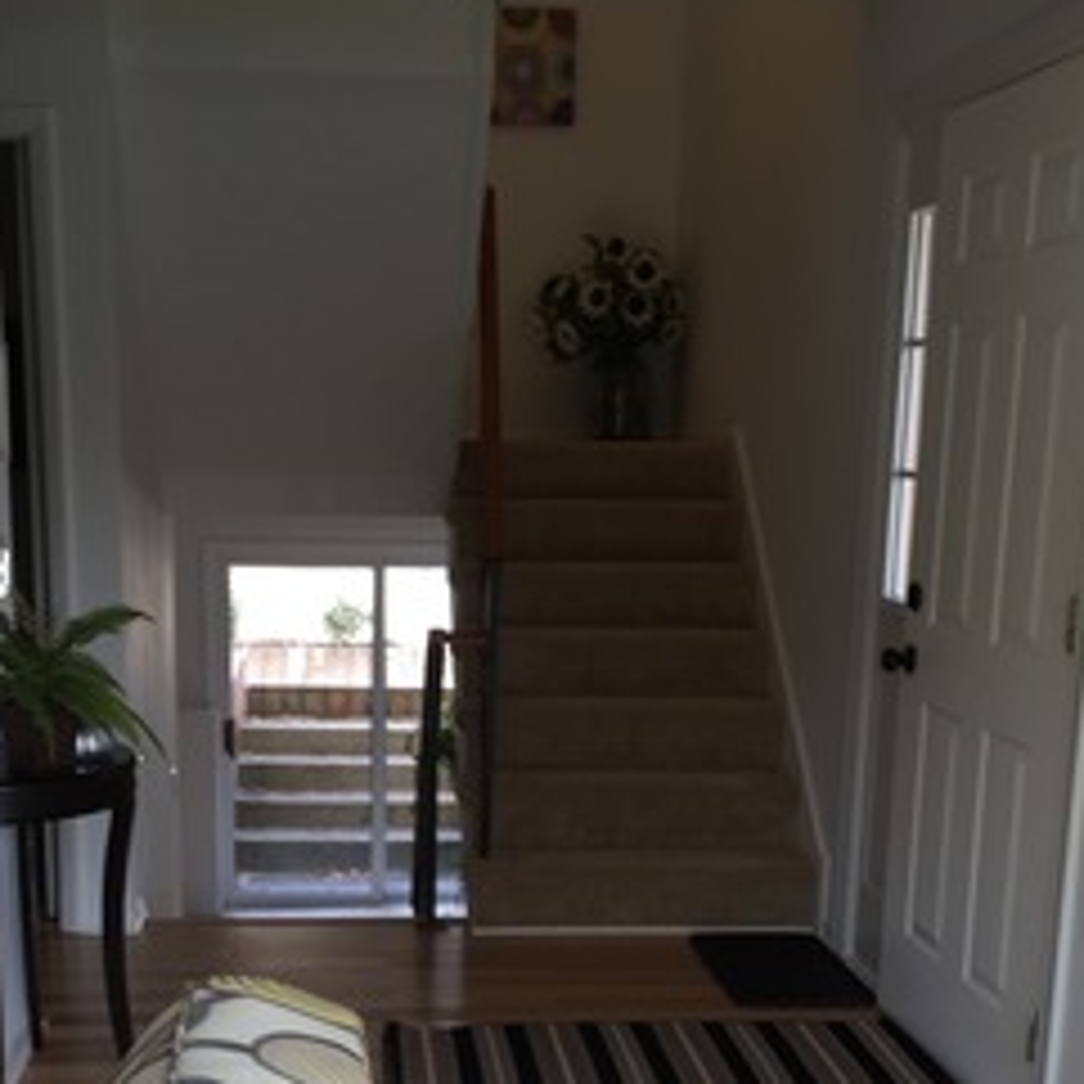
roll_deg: -0.8
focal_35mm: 51
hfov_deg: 33.3
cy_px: 882
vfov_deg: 32.4
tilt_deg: -14.9
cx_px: 468
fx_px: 1807
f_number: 2.2
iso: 32
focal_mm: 4.15
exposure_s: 1/60
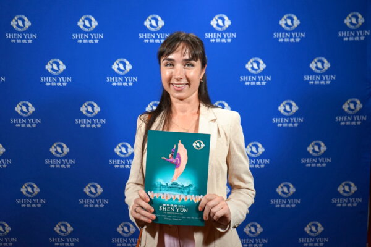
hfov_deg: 61.9
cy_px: 124
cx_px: 186
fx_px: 309
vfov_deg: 43.6
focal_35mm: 30
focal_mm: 30
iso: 1600
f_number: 4
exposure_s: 1/160
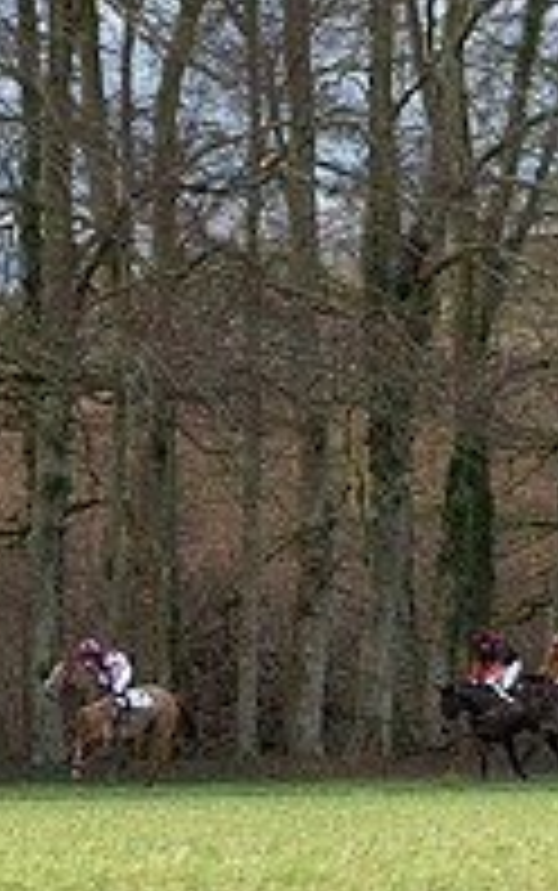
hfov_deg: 2.3
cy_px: 729
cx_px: 53
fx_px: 14068
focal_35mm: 579
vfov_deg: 3.6
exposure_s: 1/640
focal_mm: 136
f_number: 4
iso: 400
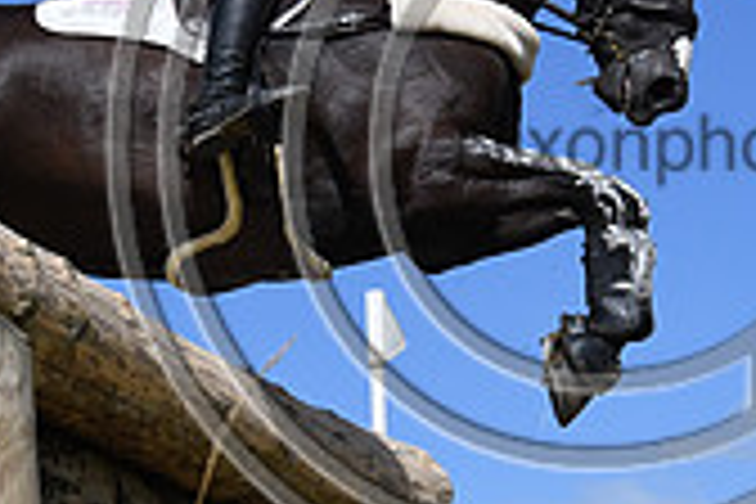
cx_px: 522
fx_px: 3045
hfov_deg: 14.1
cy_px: 83
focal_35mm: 145
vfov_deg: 9.4
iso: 800
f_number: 8
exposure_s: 1/4000
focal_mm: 28
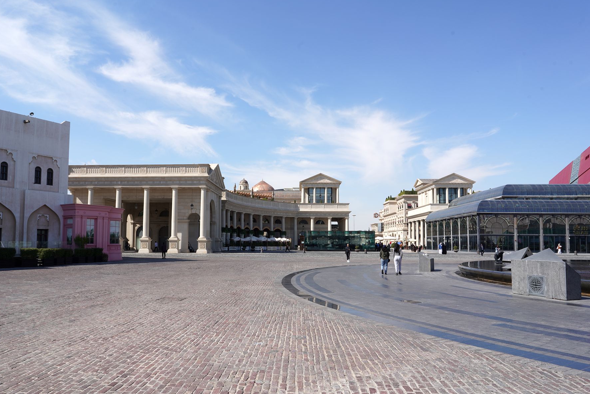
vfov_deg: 47.9
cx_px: 274
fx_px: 443
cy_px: 213
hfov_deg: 67.3
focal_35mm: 27
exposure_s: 1/100
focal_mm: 24
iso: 100
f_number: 16
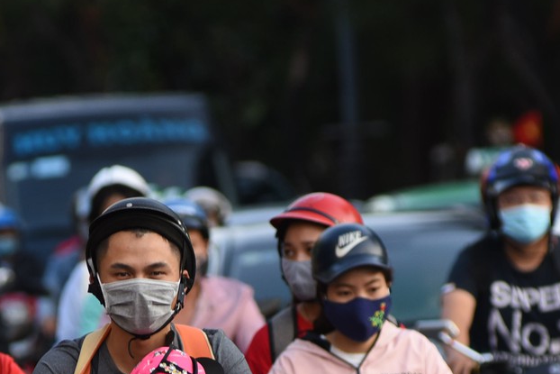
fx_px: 10004
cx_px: 187
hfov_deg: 3.2
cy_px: 519
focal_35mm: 643
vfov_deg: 2.1
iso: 500
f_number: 5
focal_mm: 200
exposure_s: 1/400
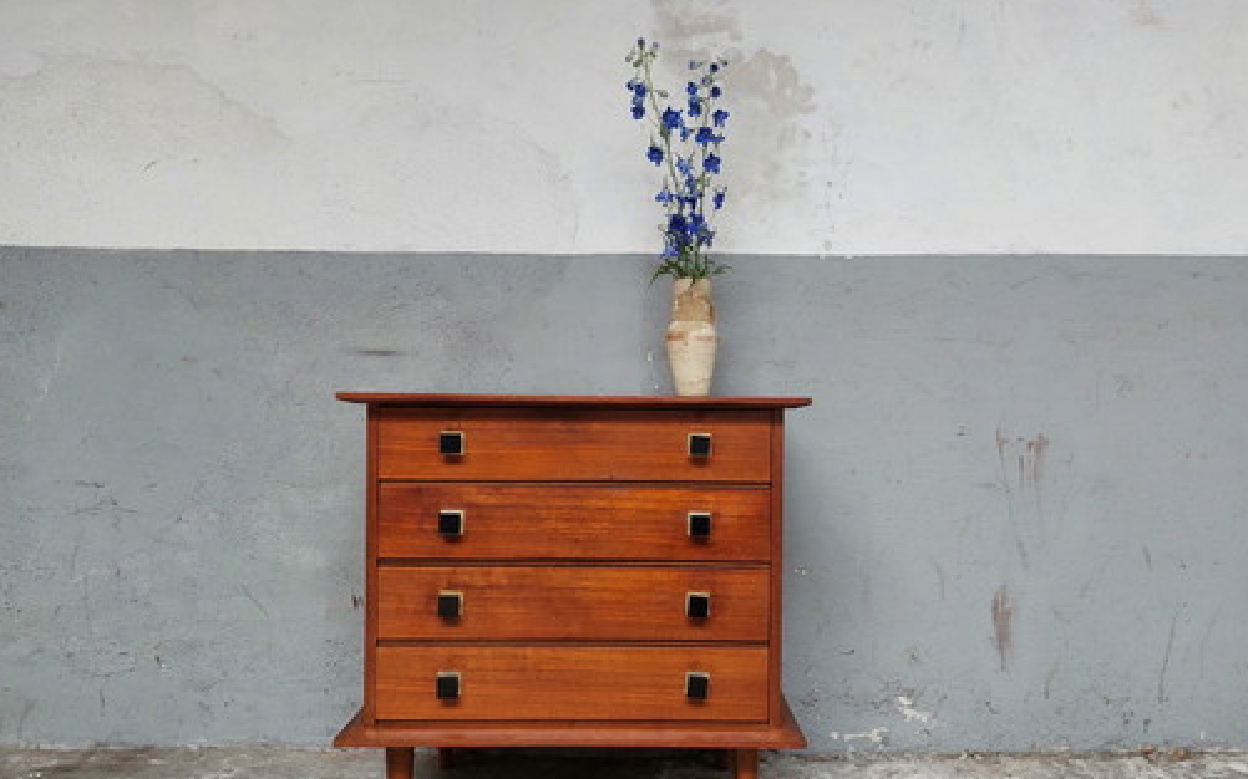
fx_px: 884
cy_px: 421
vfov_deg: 47.5
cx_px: 635
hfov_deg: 70.4
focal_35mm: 26
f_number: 1.8
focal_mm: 5.23
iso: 200
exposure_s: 1/50
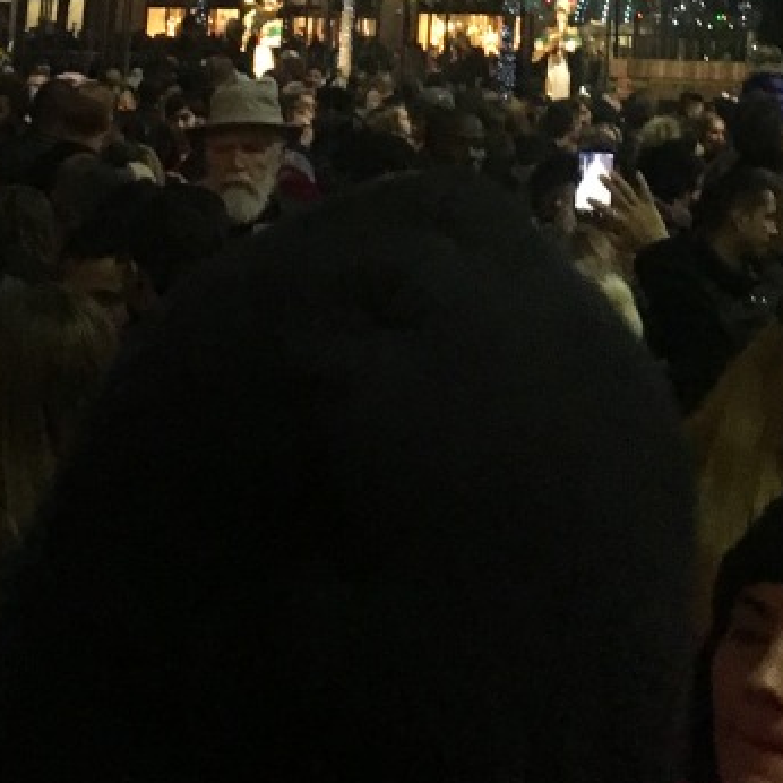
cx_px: 781
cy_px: -571
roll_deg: -1.6
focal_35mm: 101
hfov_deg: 16.9
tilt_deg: +14.3
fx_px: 2585
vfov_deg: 15.2
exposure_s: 1/30
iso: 200
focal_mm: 4.15
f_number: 2.2
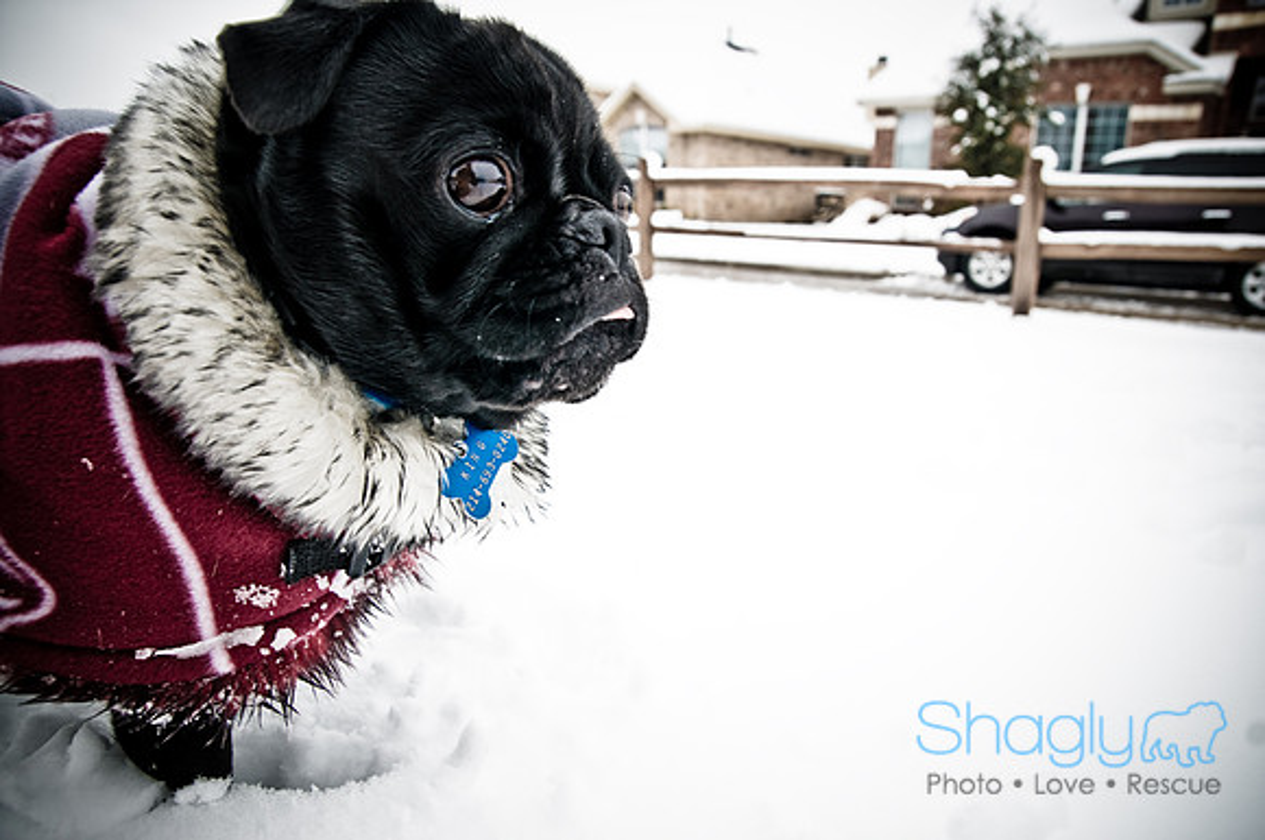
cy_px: 420
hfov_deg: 70.5
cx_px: 632
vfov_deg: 50.3
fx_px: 895
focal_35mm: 26
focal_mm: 17
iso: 100
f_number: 5
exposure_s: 1/400
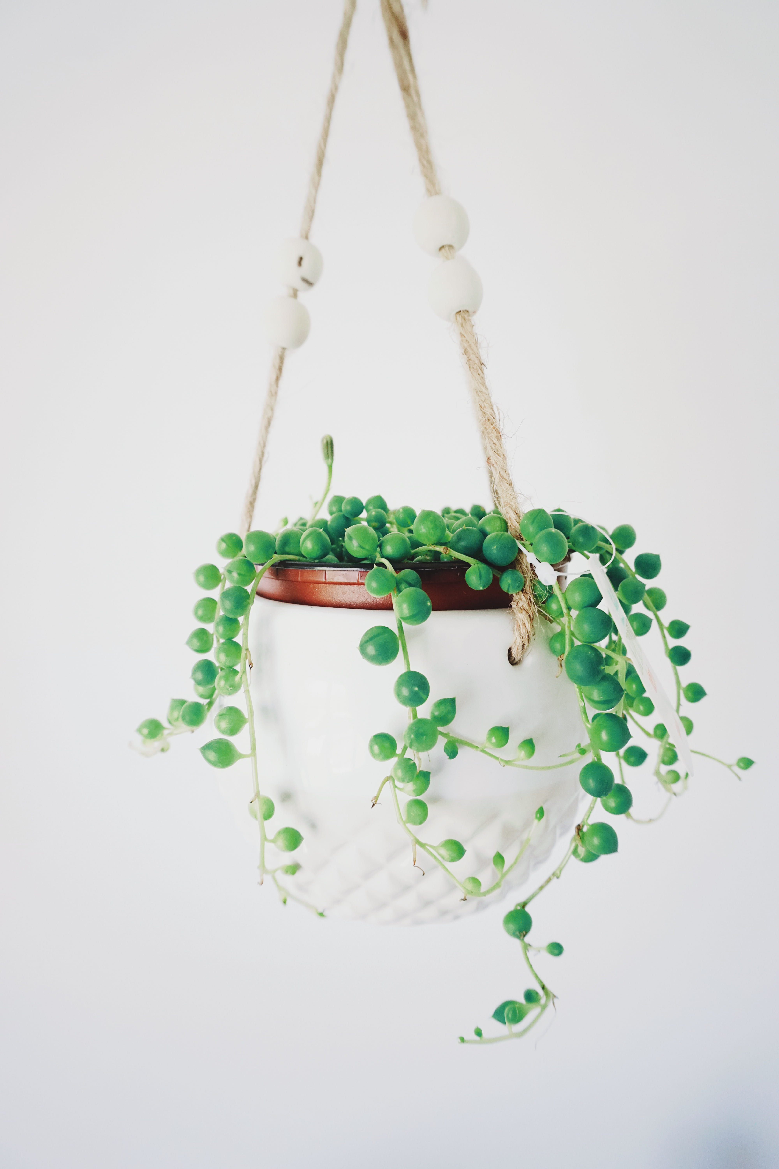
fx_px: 779
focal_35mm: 24
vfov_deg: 73.7
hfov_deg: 53.1
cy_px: 584
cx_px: 390
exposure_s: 1/80
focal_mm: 16
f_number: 5.6
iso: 1600
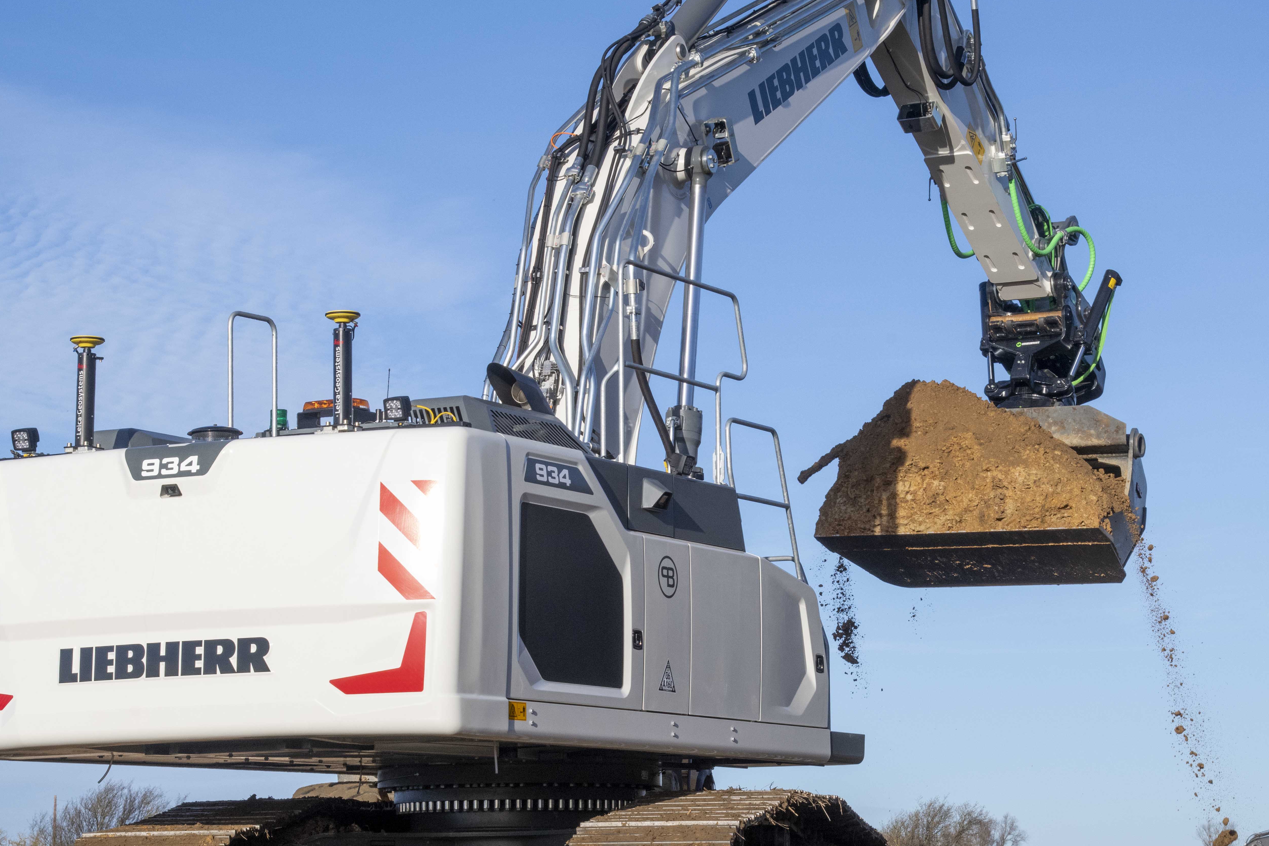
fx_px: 3384
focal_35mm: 96
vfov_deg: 14.2
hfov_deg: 21.2
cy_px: 343
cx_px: 675
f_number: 13
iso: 800
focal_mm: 58
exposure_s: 1/640
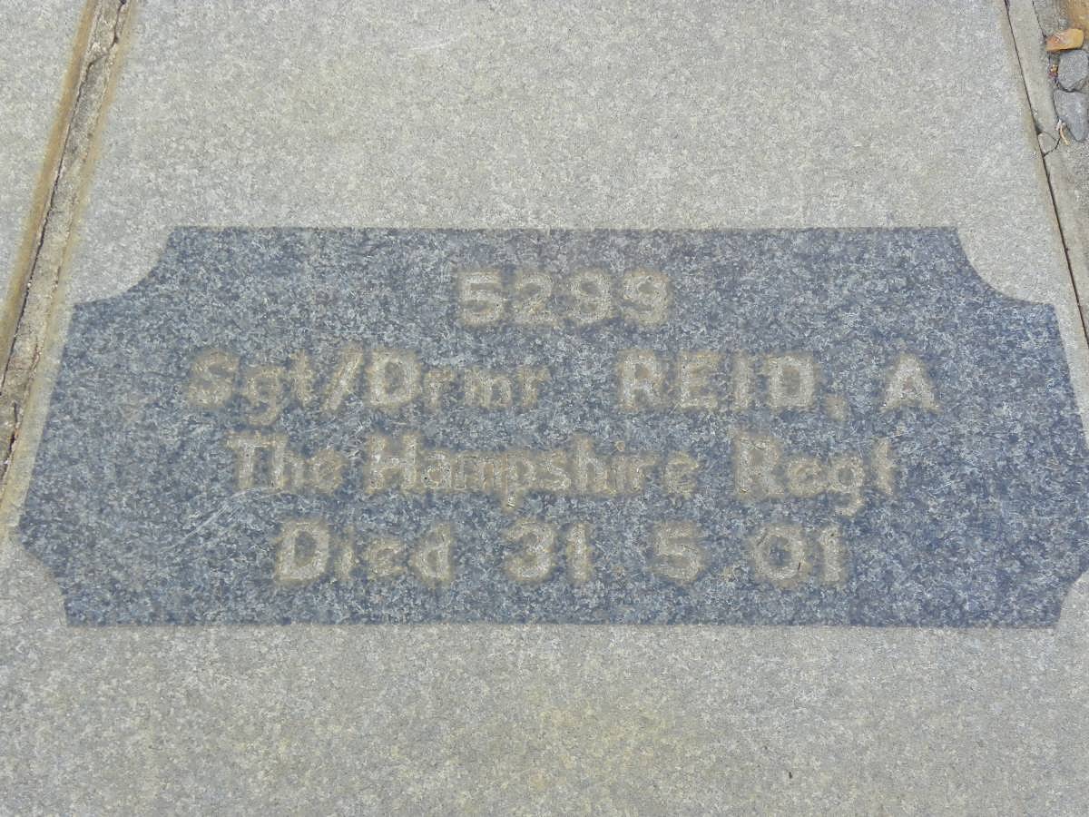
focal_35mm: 68
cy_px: 408
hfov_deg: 28.6
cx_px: 544
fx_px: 2139
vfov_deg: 21.6
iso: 64
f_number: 3.5
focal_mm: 12.1
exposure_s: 1/40
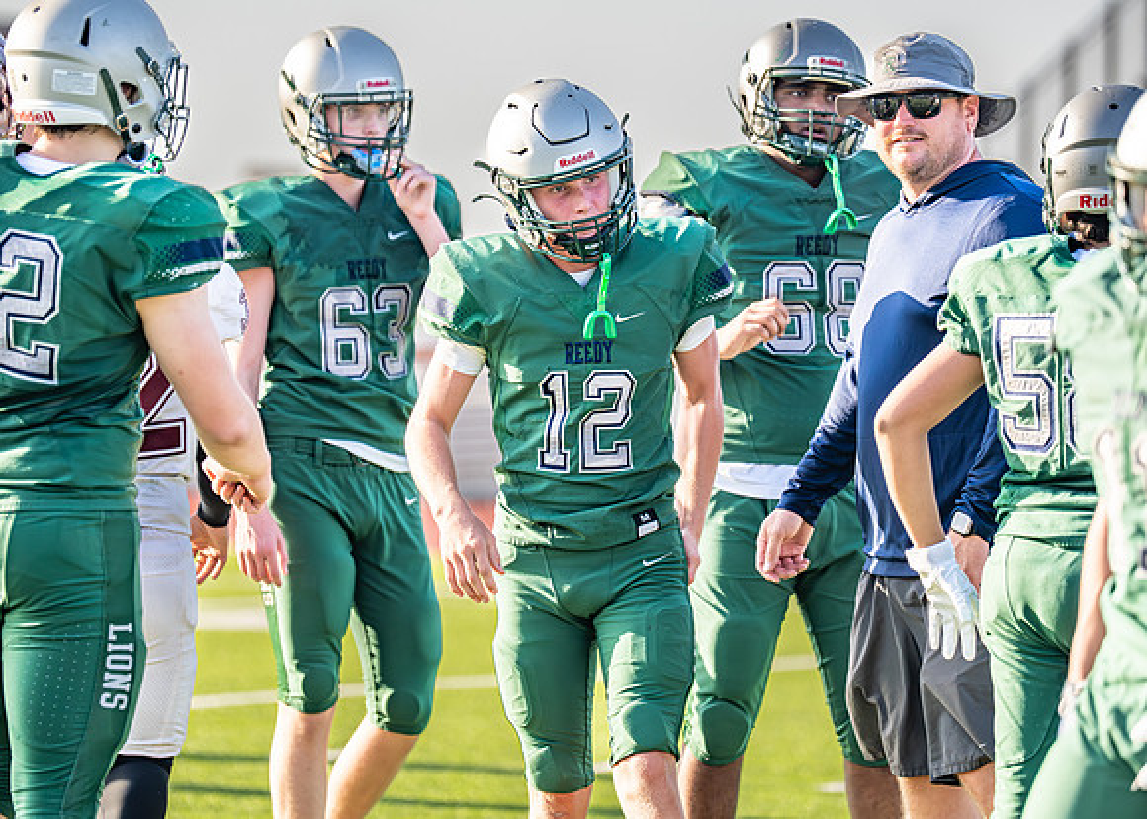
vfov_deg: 7.0
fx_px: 6707
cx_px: 574
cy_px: 316
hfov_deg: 9.8
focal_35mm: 206
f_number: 2.8
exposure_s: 1/2000
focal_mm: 157
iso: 320
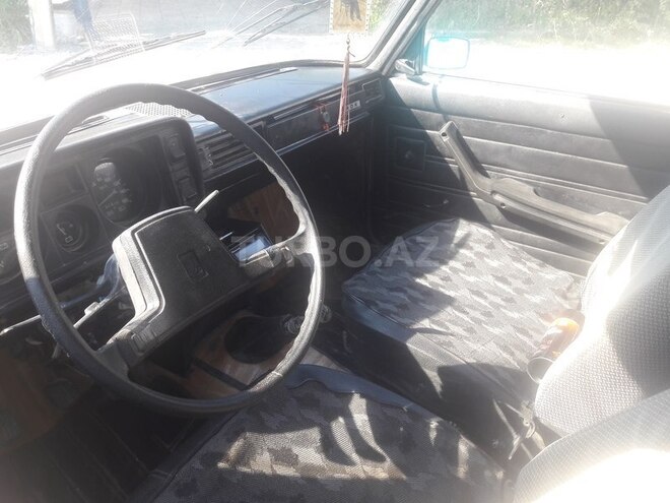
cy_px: 252
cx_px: 335
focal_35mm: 28
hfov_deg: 63.4
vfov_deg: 49.7
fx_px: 542
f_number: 1.9
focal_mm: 3.7
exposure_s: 1/125
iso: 40
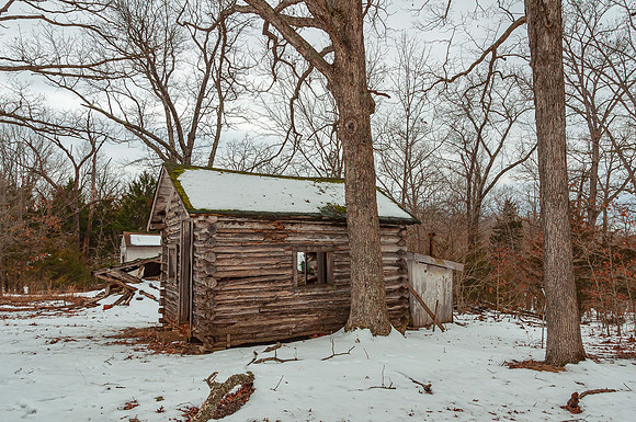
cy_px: 211
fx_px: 502
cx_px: 318
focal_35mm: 28
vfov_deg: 45.6
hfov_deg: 64.7
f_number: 10
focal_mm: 18
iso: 200
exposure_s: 1/100
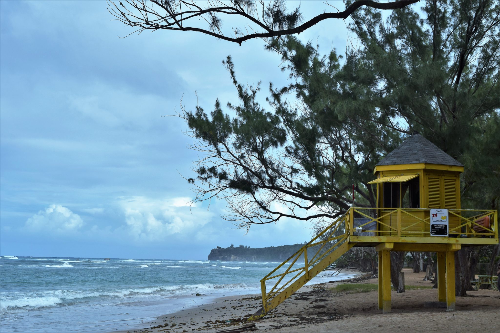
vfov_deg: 26.5
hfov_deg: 38.9
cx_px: 250
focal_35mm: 51
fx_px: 708
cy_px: 166
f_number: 11
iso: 400
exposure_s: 1/500
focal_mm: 34
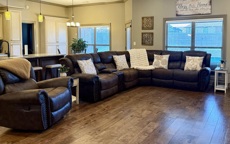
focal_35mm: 32
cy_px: 53
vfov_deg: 39.1
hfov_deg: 59.1
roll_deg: +0.0
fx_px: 201
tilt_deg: -3.3
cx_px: 139
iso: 200
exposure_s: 1/60
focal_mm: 6.76
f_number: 1.78
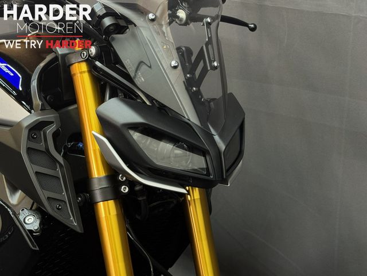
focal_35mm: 48
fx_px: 509
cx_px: 184
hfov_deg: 39.7
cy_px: 138
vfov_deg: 30.3
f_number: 1.78
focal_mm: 6.76
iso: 160
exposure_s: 1/50
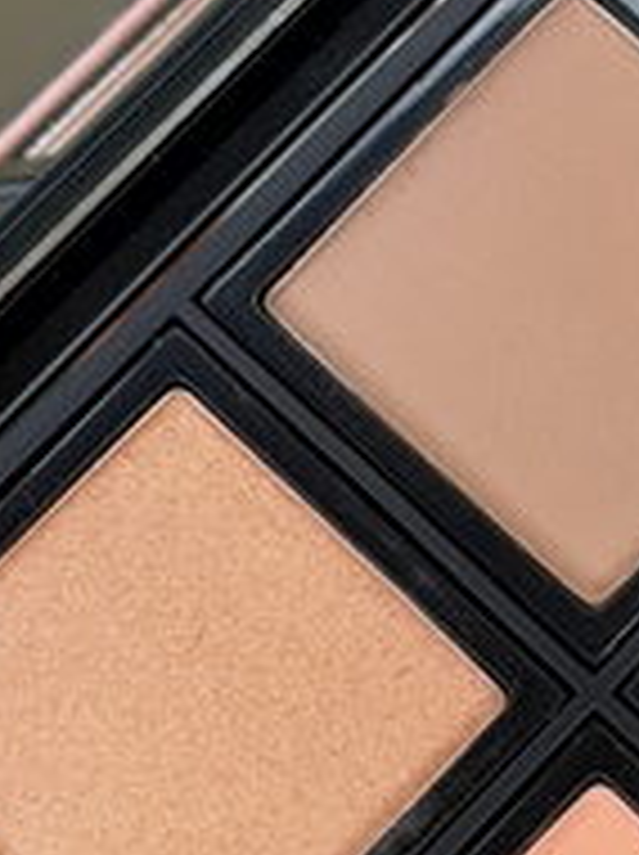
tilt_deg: -3.3
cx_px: 778
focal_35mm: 135
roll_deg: -0.4
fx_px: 3330
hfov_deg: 10.8
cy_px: 443
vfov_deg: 14.6
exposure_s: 1/121
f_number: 1.78
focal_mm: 6.76
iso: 64
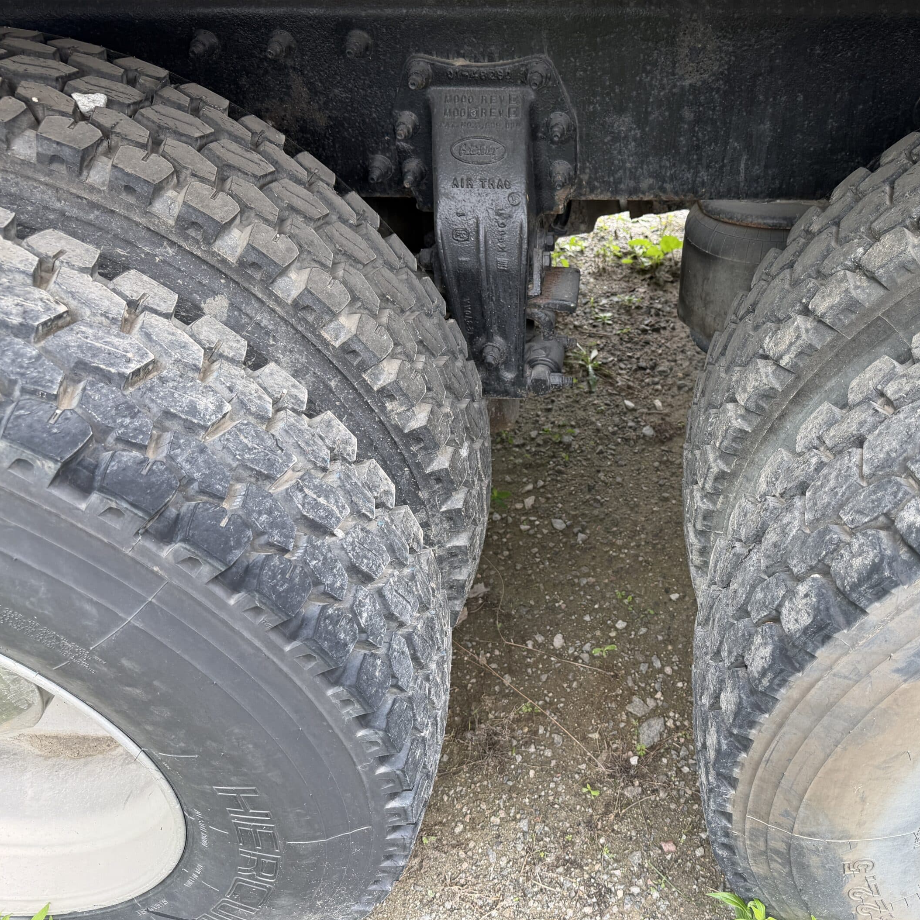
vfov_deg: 55.6
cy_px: 464
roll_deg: +1.0
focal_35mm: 29
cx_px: 607
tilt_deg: -40.6
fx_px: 872
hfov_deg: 54.6
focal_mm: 6.76
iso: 64
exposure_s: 1/170
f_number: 1.78
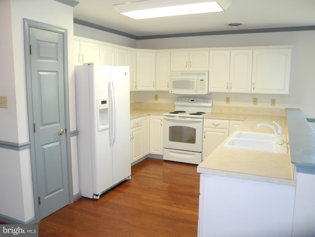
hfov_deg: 63.4
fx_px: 255
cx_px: 158
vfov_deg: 49.7
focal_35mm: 28
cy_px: 118
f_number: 2.8
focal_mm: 6
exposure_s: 1/30
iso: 200
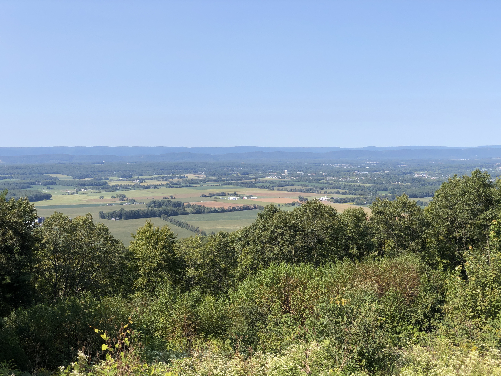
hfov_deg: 36.8
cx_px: 250
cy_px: 188
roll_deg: +1.2
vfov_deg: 28.0
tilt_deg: -3.3
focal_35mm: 52
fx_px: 753
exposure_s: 1/867
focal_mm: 6
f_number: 2.4
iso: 16
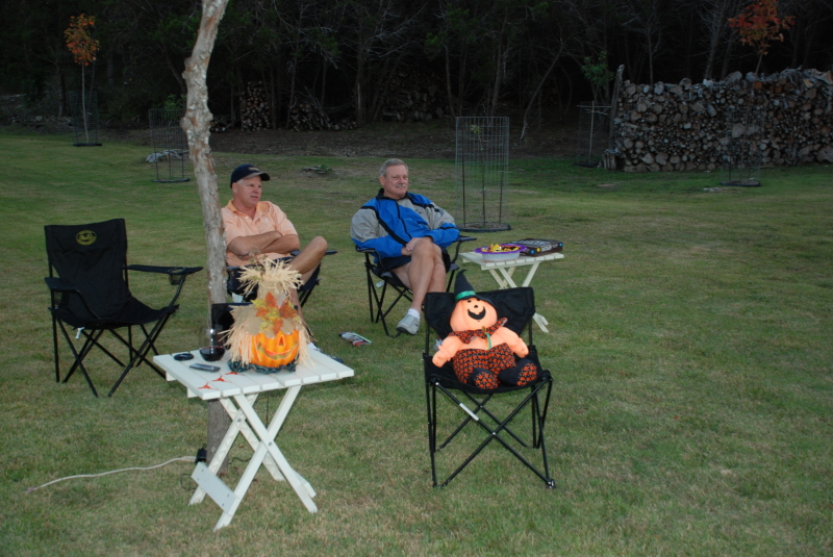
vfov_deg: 32.0
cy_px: 278
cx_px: 416
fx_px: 973
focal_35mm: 42
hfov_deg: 46.4
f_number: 4
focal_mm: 28
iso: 200
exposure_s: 1/60
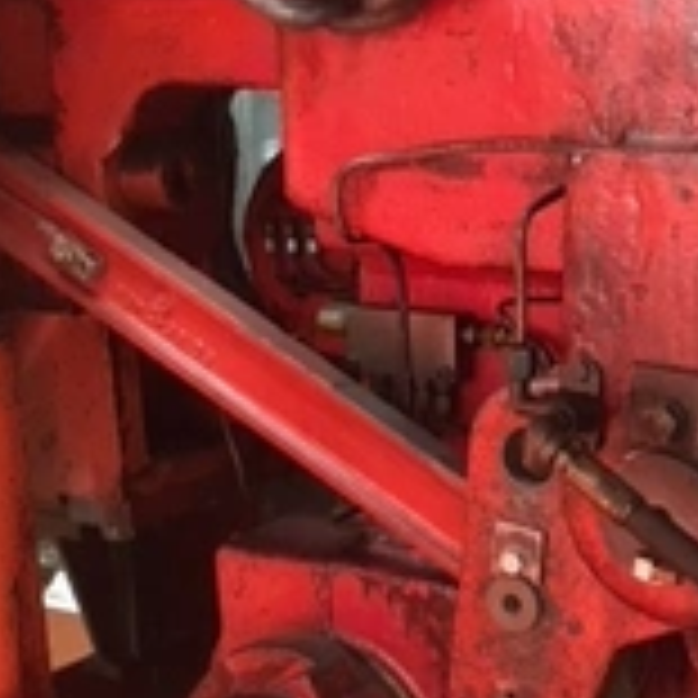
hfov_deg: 26.0
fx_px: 1506
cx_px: 441
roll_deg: -0.5
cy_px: 558
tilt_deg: -19.1
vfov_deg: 25.6
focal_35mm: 66
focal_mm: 4.15
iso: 400
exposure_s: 1/17
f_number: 2.2
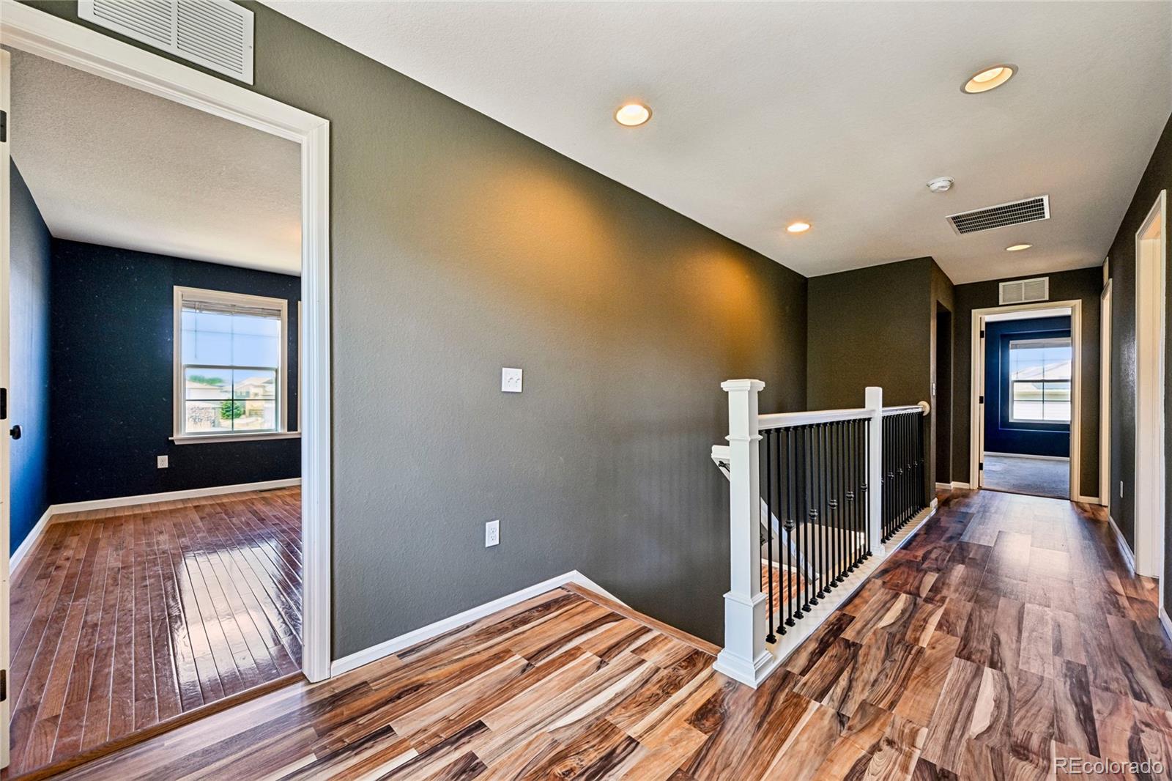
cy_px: 390
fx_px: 456
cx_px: 586
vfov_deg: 81.2
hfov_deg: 104.3
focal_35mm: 14
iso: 400
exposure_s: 1/10
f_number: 11
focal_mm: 14
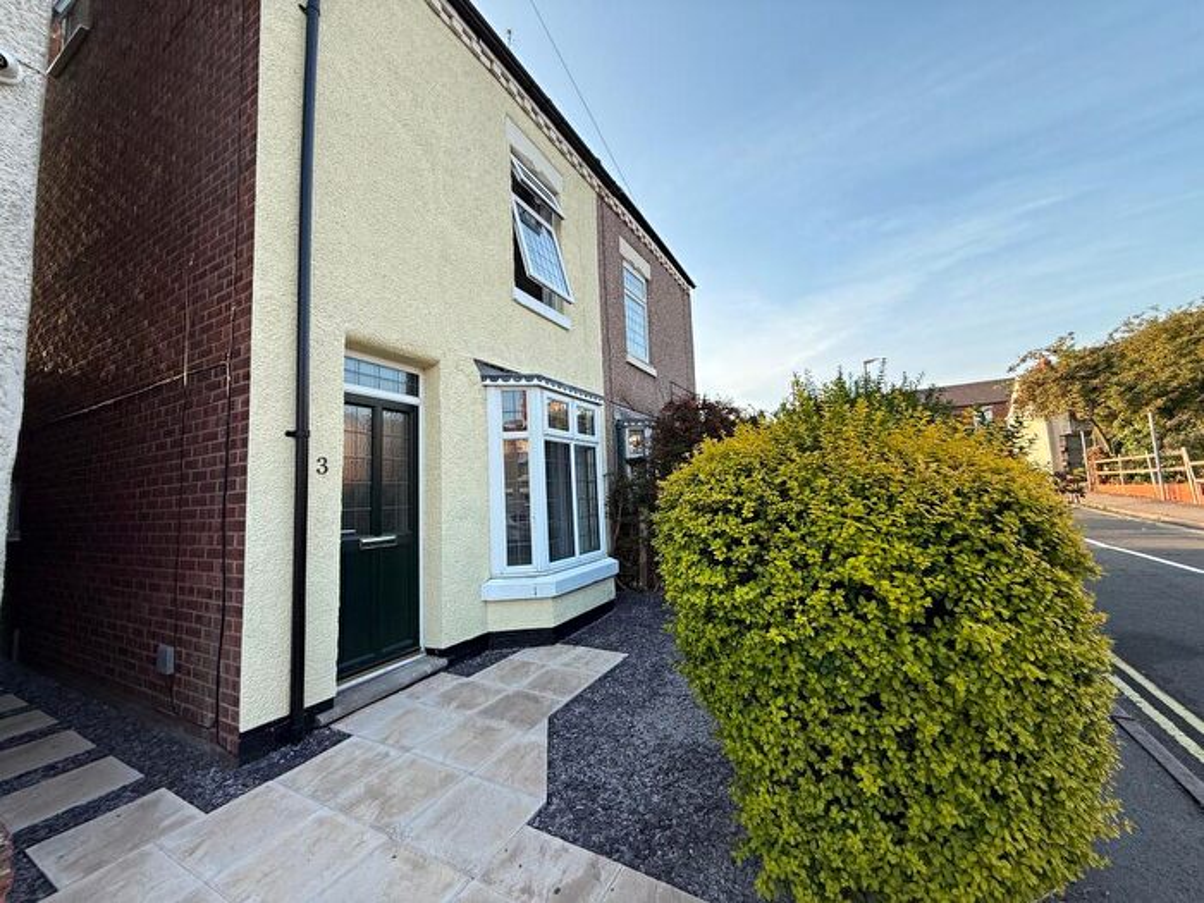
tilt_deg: +6.7
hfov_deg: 102.1
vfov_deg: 85.7
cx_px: 602
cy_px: 452
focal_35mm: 14
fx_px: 487
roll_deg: +2.3
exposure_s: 1/448
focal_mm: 2.22
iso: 64
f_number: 2.2
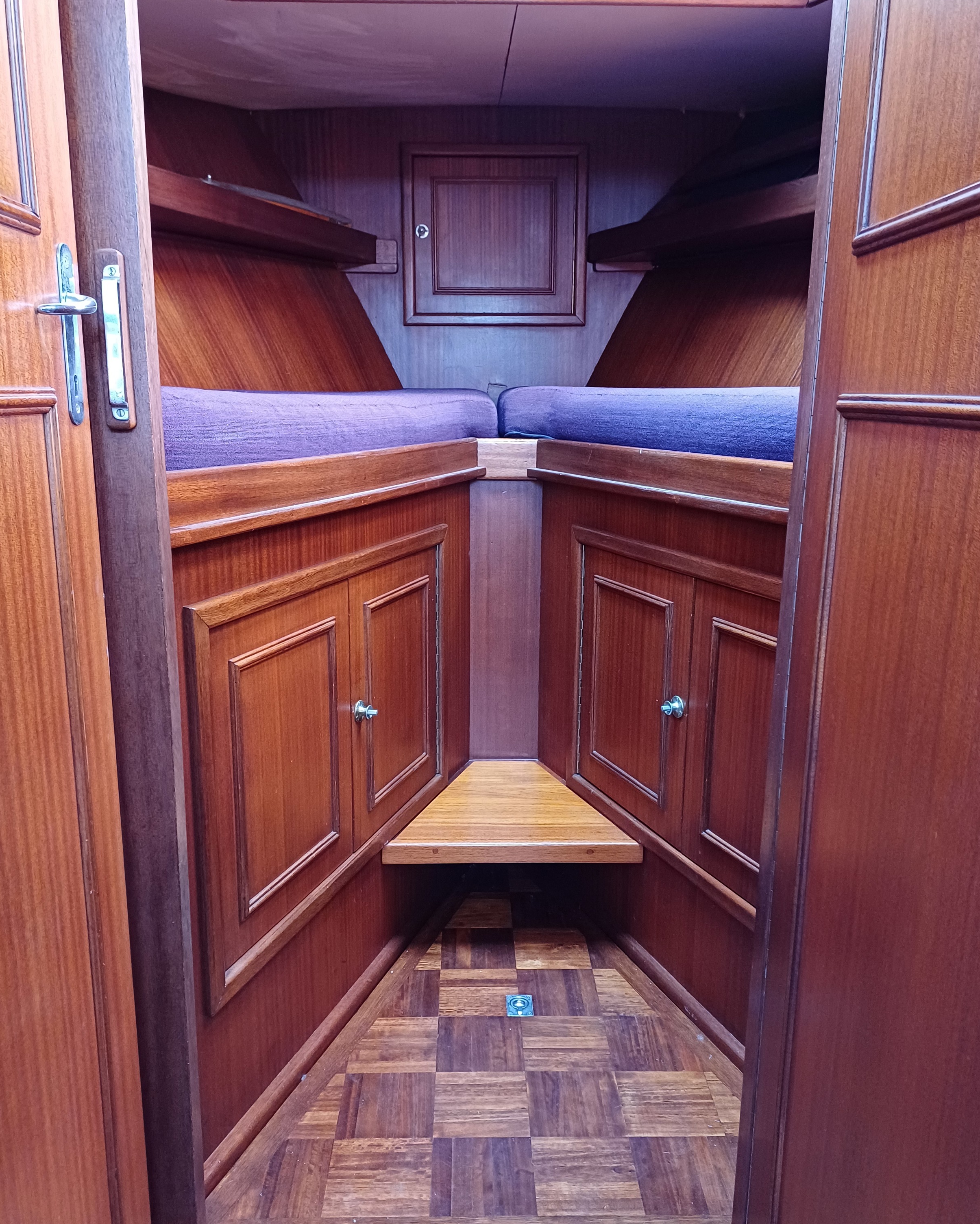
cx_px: 499
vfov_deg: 64.0
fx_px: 979
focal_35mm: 27
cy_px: 637
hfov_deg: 53.2
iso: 500
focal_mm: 4.65
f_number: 1.8
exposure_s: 1/25
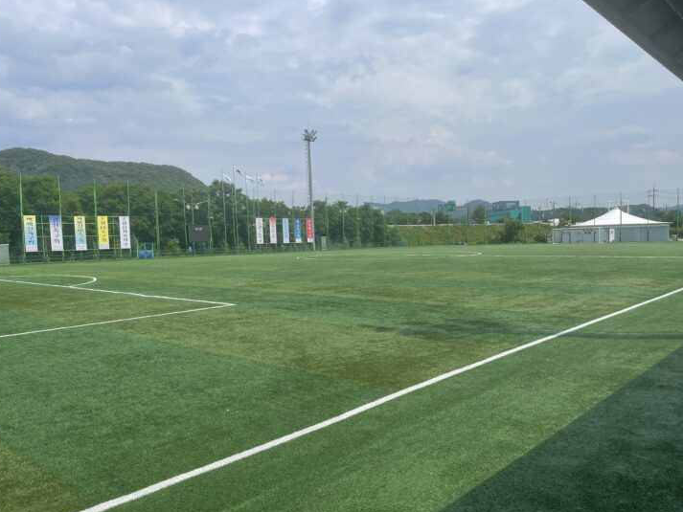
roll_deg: +1.9
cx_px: 353
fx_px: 553
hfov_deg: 63.4
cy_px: 272
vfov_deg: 49.7
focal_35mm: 28
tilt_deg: -2.9
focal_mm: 4.2
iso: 32
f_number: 1.6
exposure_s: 1/5556
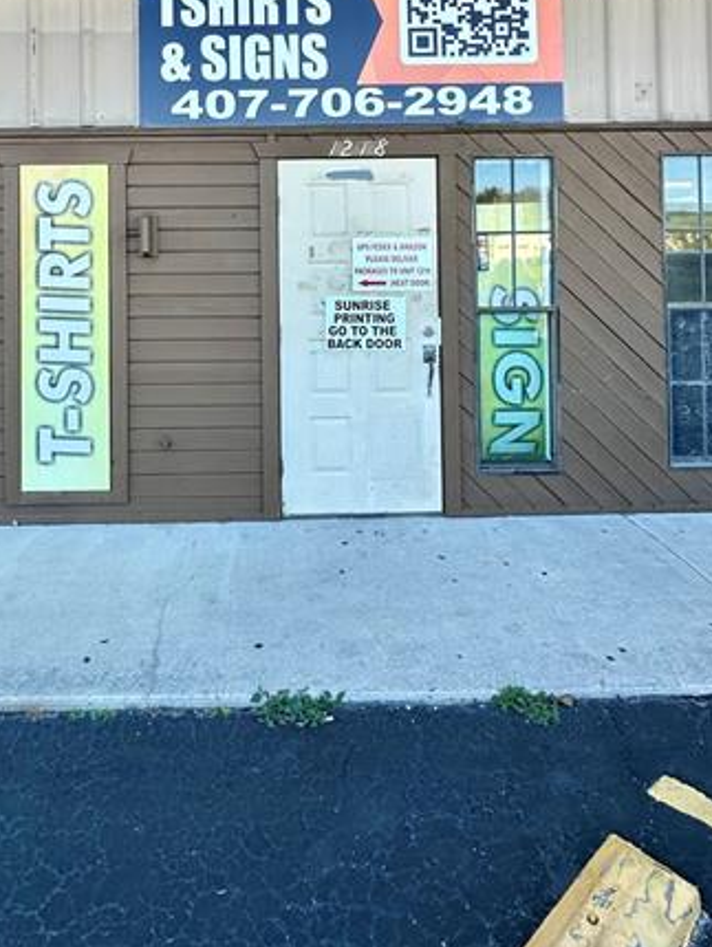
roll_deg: +0.6
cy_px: 249
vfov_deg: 65.6
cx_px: 265
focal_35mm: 25
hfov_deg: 54.3
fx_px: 685
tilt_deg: +1.9
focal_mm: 2.22
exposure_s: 1/265
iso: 40
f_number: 2.2
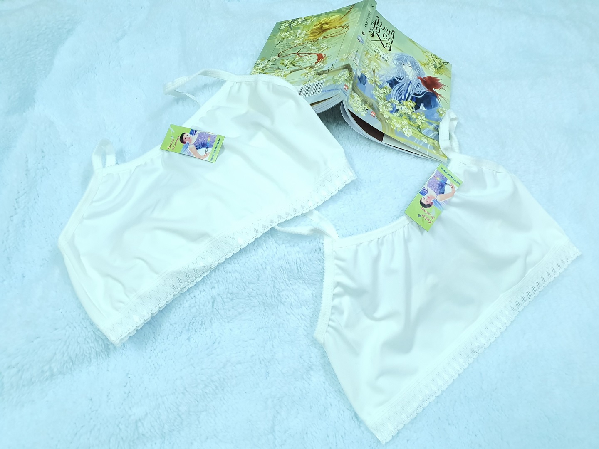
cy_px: 224
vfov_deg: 53.1
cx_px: 300
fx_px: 450
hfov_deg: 67.3
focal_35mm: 26
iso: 500
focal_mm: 4.3
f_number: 1.5
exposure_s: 1/50
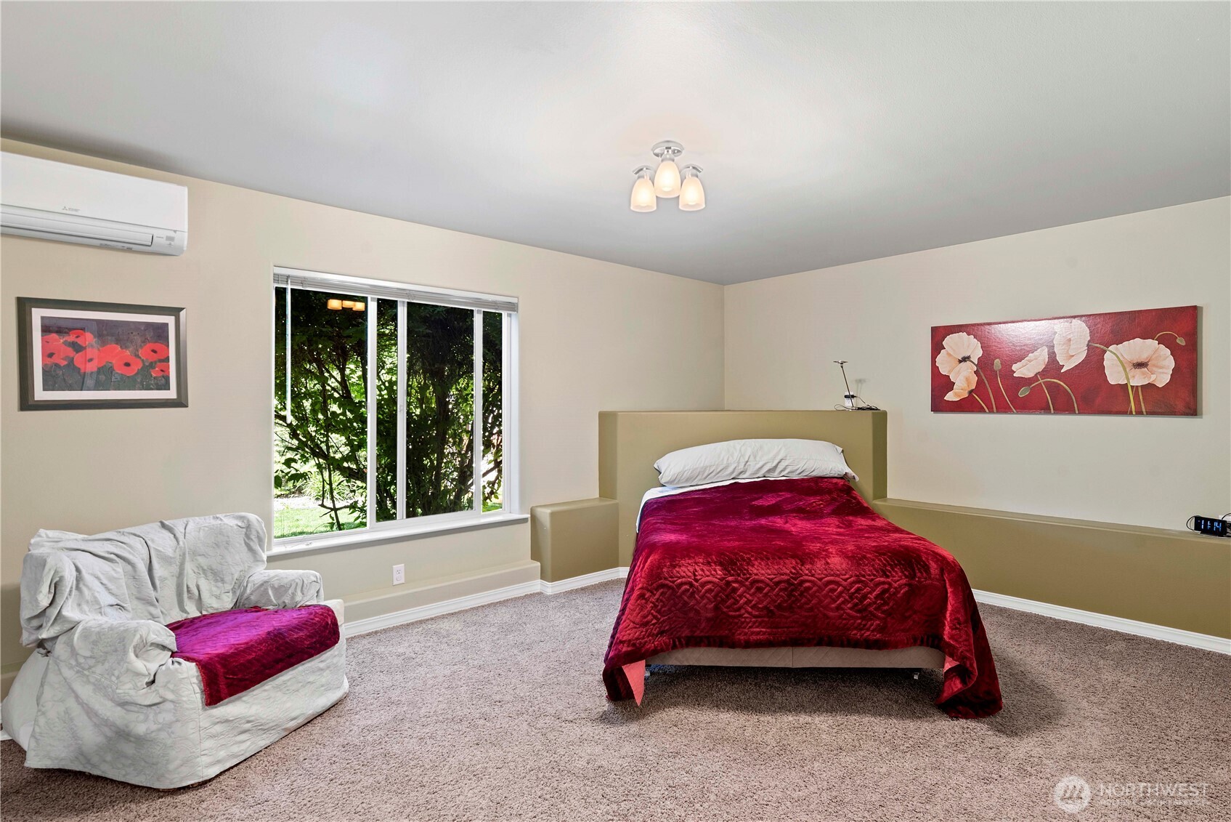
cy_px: 411
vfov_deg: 70.5
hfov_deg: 93.3
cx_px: 616
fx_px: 581
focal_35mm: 17
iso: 200
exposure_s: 1.3
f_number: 8
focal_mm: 17
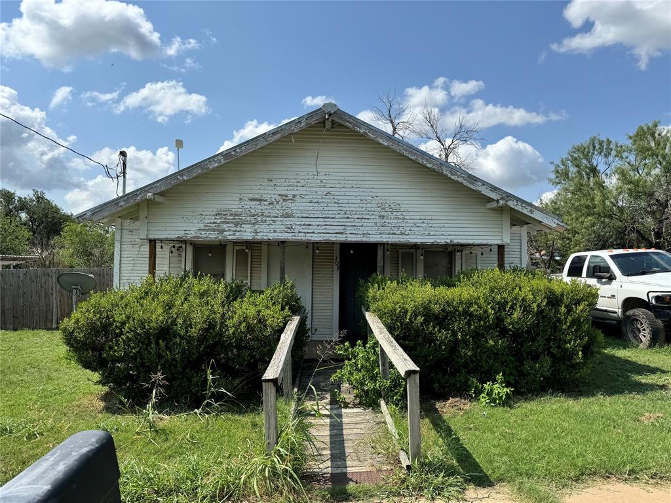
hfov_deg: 71.6
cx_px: 336
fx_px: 465
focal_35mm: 24
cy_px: 252
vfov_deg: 56.8
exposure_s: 1/4950
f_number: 1.78
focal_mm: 6.76
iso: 80
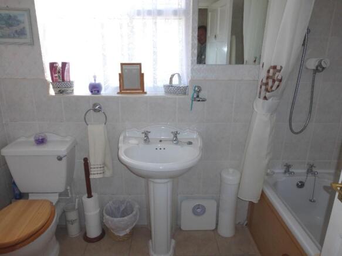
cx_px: 171
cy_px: 128
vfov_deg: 56.8
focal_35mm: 24
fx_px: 237
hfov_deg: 71.6
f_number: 3.3
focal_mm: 4.3
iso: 100
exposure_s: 1/60
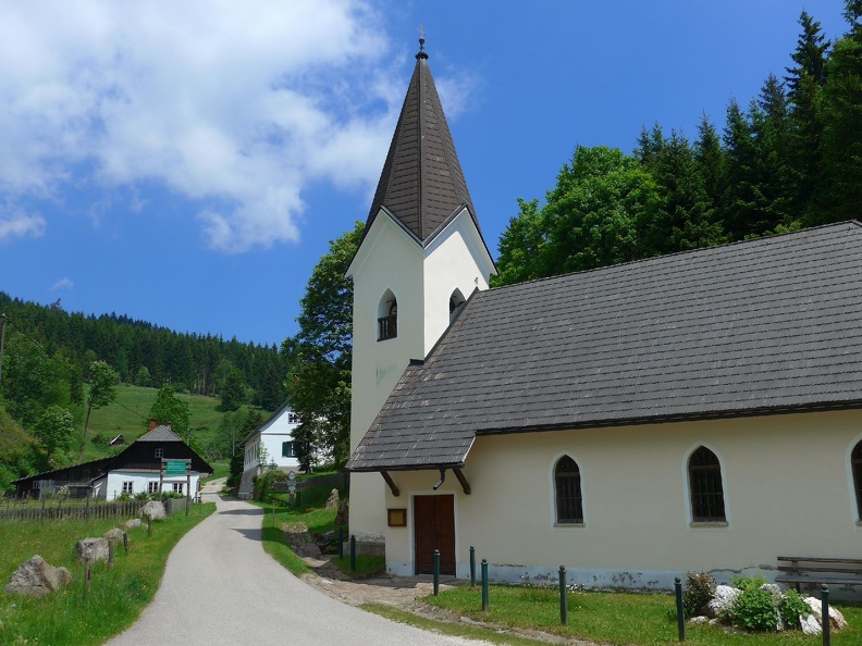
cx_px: 431
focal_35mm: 29
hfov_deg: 61.7
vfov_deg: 48.2
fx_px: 722
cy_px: 323
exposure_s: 1/2000
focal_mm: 6
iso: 80
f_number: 2.8
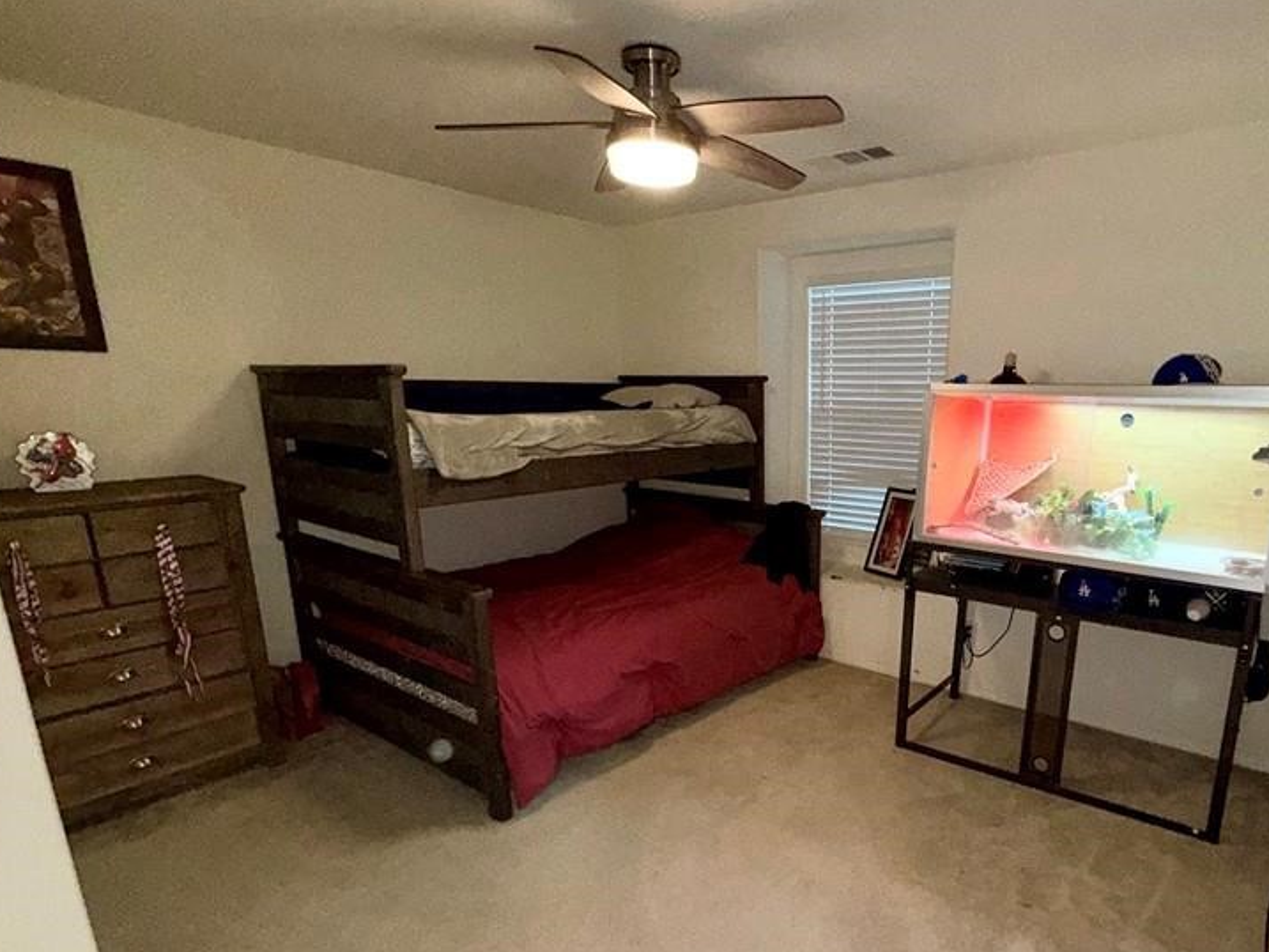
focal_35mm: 20
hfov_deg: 80.2
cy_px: 573
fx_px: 733
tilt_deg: -14.4
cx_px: 795
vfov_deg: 65.3
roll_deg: -1.1
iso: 125
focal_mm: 2.22
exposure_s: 1/60
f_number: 2.2
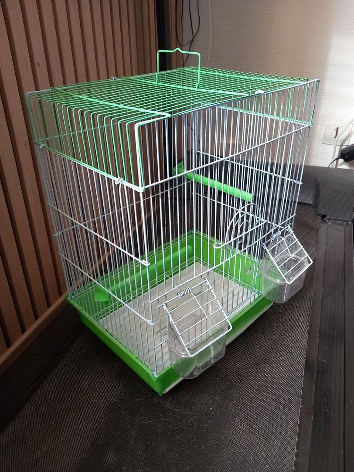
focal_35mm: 27
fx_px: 368
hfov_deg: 51.4
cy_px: 236
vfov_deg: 65.3
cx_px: 177
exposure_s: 1/50
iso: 200
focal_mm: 4
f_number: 1.8
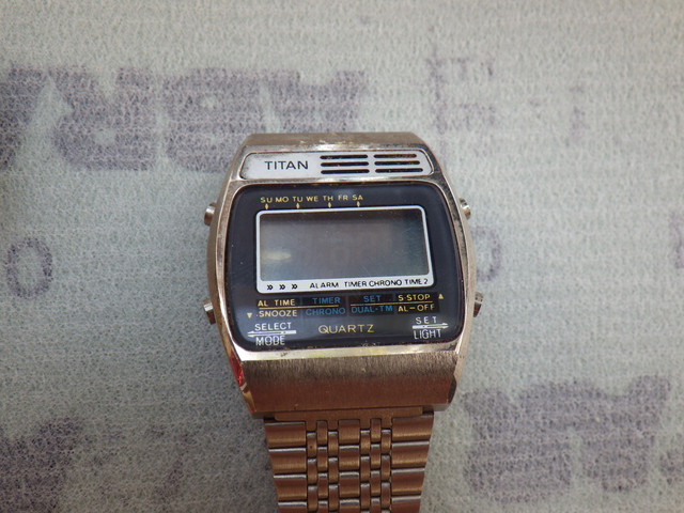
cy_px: 256
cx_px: 342
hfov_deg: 54.0
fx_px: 672
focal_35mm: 34
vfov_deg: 41.8
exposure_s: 1/60
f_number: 3.8
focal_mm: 6.1
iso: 125
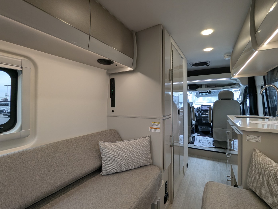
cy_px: 104
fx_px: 129
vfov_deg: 78.2
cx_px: 139
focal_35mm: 16
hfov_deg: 94.4
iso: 59
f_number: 2.2
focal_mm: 2.35
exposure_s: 1/197
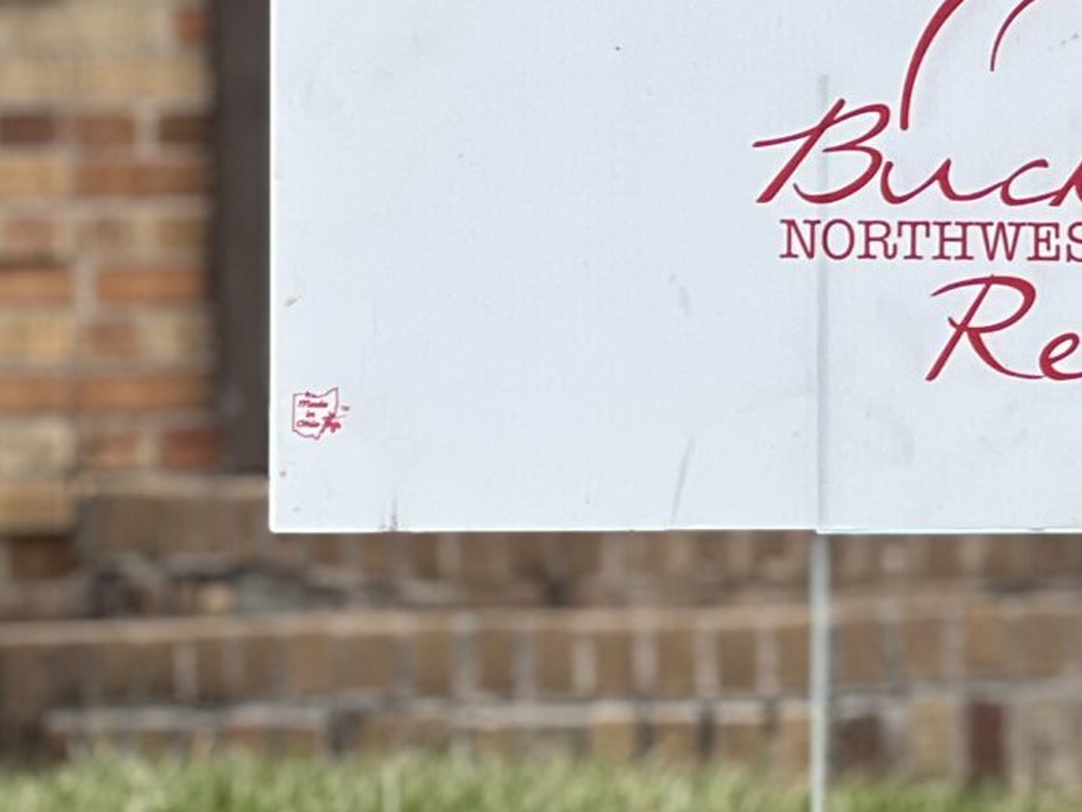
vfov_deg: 5.1
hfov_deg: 6.8
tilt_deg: +6.9
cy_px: -179
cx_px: 1007
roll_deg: +1.5
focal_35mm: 291
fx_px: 9097
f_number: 2.8
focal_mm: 9
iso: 20
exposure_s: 1/121
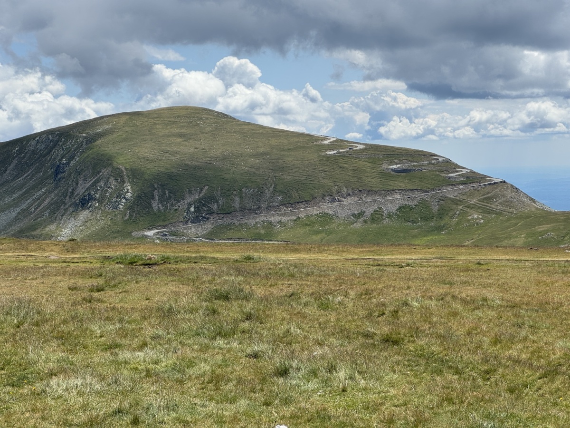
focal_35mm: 77
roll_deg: +1.8
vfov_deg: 19.1
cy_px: 214
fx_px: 1268
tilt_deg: -3.4
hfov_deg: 25.3
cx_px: 285
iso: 25
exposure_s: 1/1623
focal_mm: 9
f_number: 2.8
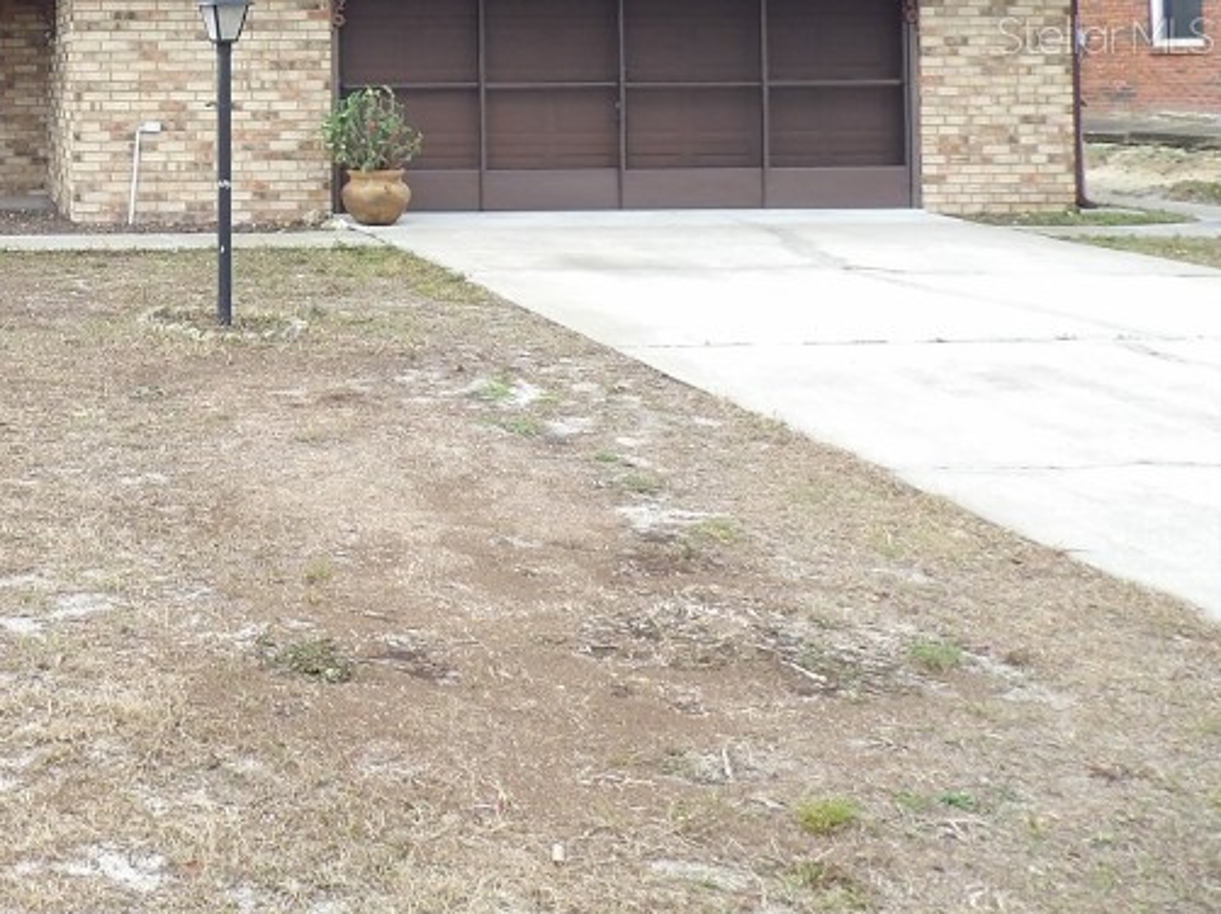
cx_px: -19
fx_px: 1728
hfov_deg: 35.0
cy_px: 34
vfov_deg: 28.1
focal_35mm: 49
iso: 100
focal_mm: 4.3
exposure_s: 1/58
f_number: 3.2
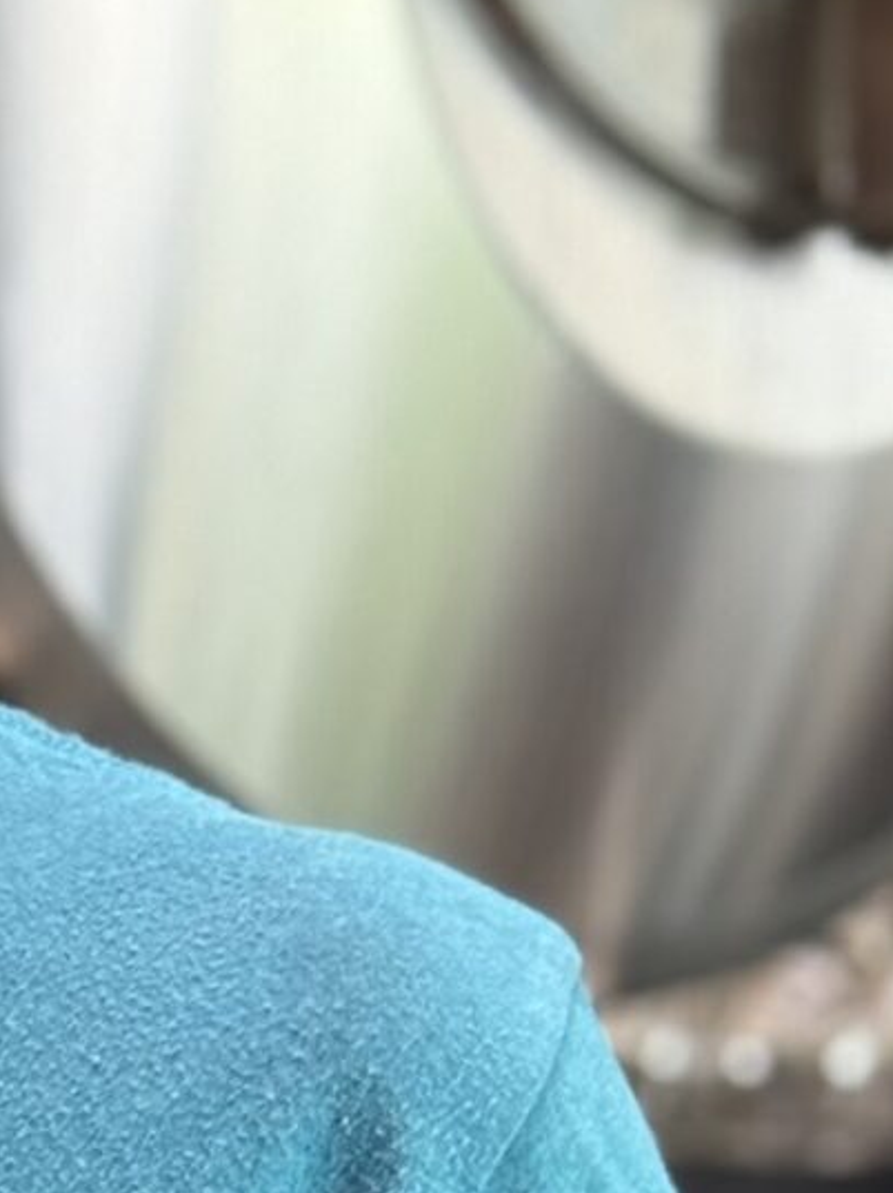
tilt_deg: -6.1
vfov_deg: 8.6
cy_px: 1220
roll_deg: +0.6
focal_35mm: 229
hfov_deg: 6.3
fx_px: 7886
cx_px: -1000
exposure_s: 1/60
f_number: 1.78
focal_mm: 6.76
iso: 200
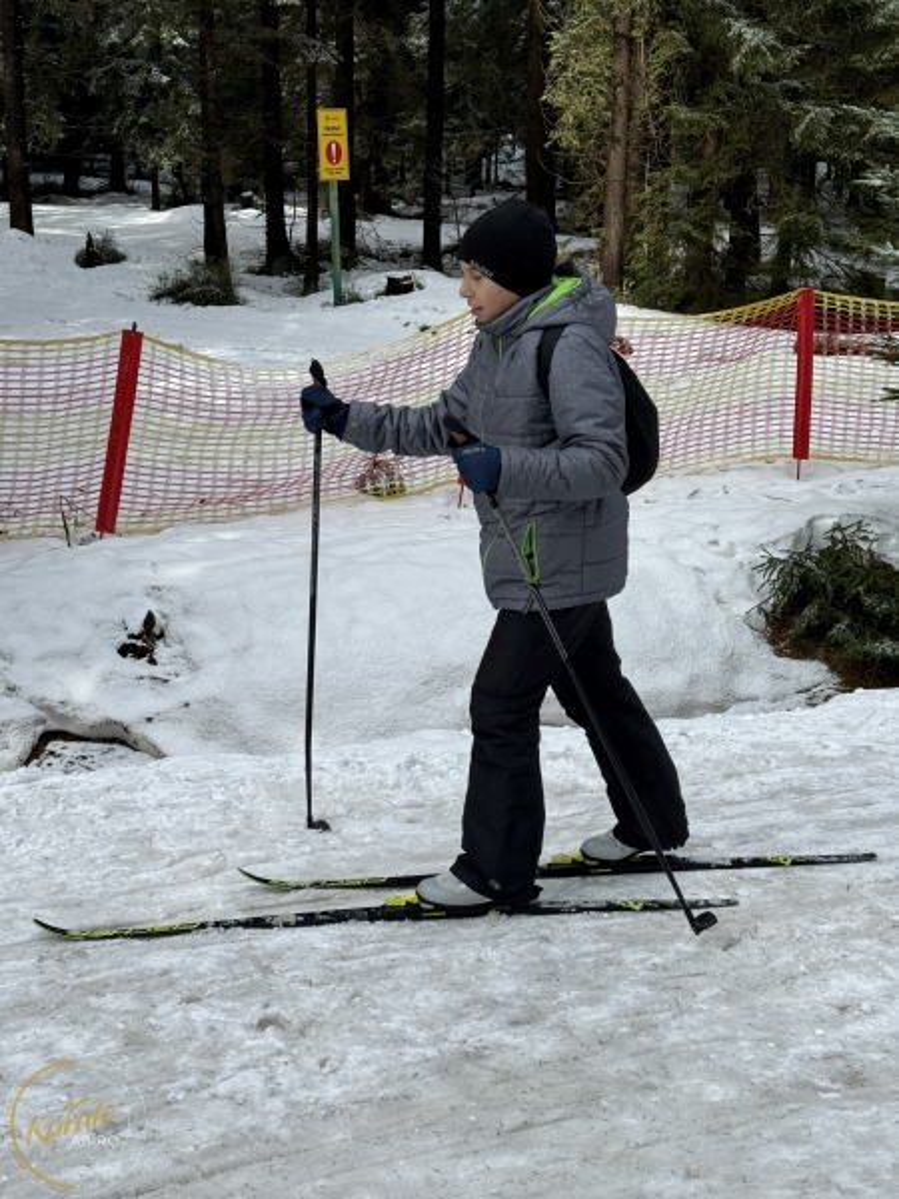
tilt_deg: -14.6
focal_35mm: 48
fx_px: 1662
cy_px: 600
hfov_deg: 30.3
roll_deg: -1.4
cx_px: 450
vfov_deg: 39.7
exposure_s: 1/2513
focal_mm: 6.86
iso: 64
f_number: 1.78
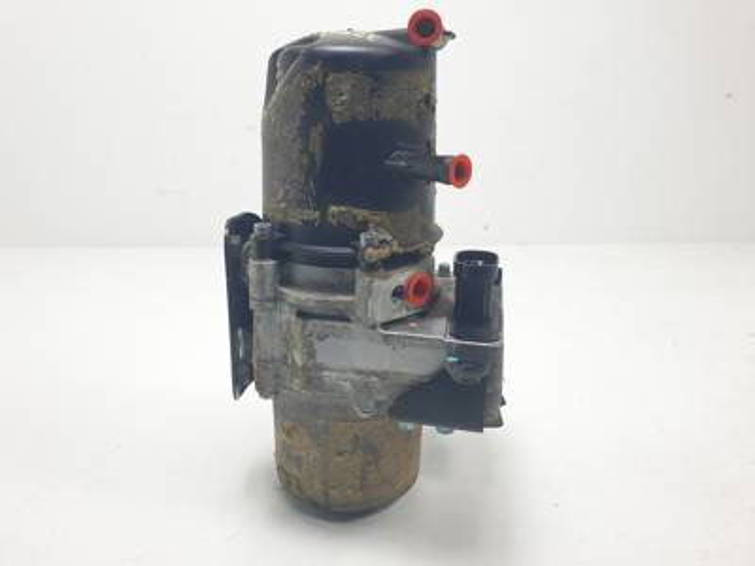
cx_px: 378
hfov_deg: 67.3
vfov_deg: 53.1
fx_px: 567
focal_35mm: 26
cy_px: 283
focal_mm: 4.3
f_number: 2.4
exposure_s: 1/162
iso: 50
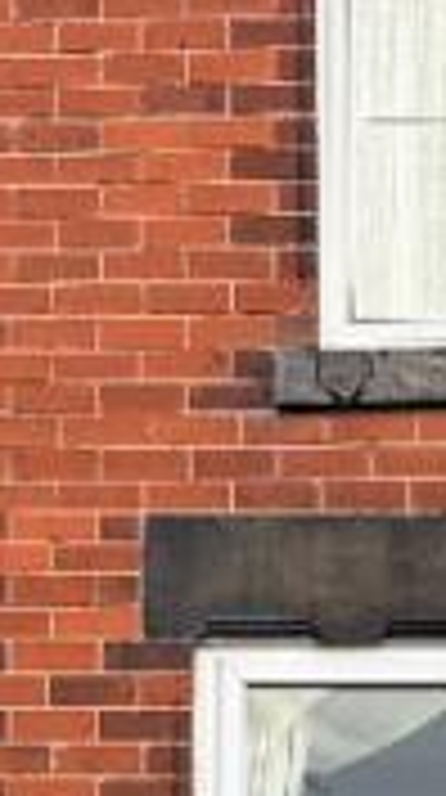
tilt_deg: +9.5
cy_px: 603
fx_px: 3463
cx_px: 104
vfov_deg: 13.1
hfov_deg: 7.4
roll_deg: -0.3
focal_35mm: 164
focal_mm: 5.96
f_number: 1.6
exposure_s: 1/386
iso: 64
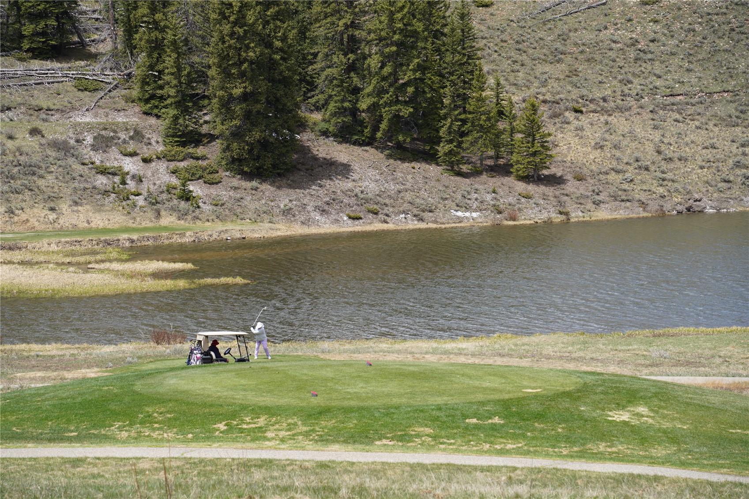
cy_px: 250
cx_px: 374
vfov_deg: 11.1
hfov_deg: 16.5
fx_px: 2579
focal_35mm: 124
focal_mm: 124
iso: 100
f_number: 6.7
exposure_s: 1/250
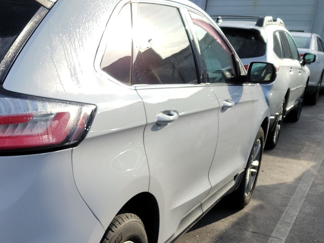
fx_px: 496
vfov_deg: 27.3
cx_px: -10
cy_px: 163
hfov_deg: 32.8
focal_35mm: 53
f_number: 1.8
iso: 50
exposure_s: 1/651
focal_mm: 6.7
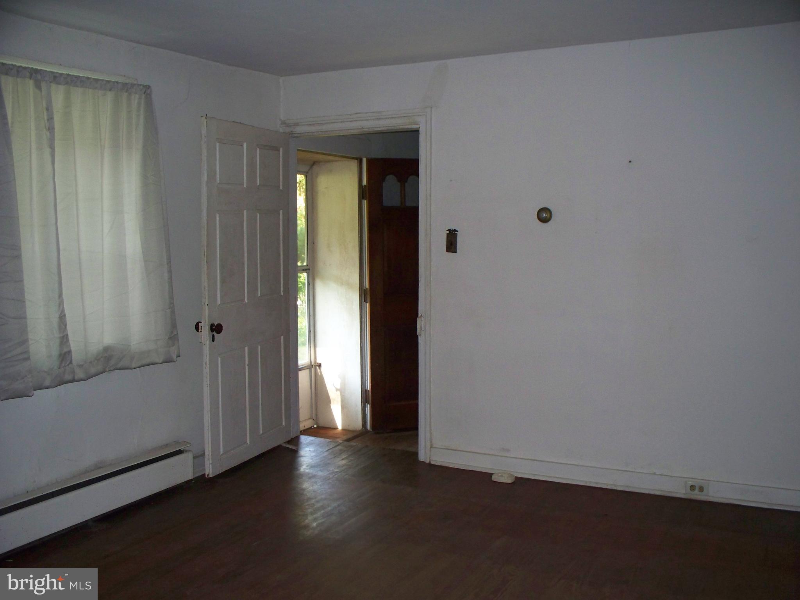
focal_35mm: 36
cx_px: 400
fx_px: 832
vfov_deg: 39.7
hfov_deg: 51.4
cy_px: 300
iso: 200
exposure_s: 1/30
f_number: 2.8
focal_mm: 7.54
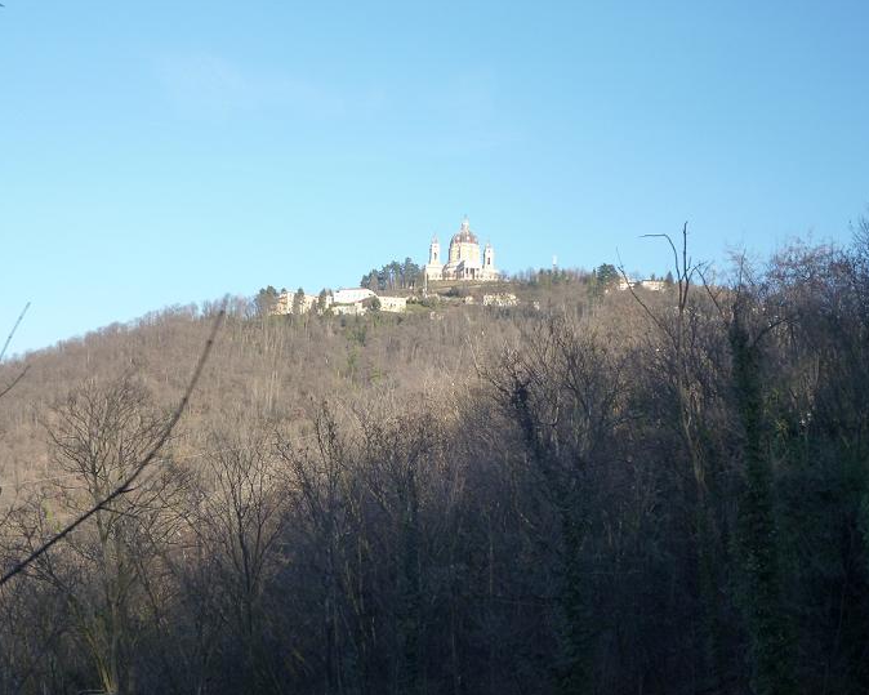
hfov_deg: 32.0
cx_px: 422
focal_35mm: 59
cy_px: 348
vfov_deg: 25.8
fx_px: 1517
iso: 160
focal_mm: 10
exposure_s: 1/250
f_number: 4.4
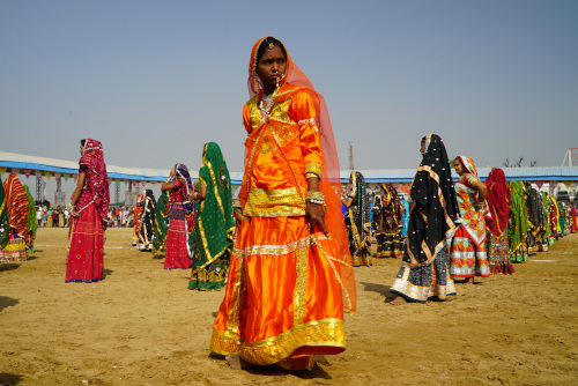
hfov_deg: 53.1
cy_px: 193
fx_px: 578
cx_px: 289
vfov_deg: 36.9
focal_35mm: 36
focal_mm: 36
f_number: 10
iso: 100
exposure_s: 1/80
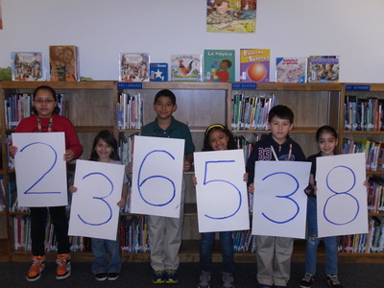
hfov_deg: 52.6
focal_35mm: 35
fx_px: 388
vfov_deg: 40.7
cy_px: 144
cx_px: 192
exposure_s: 1/45
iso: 100
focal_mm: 6.3
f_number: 3.5
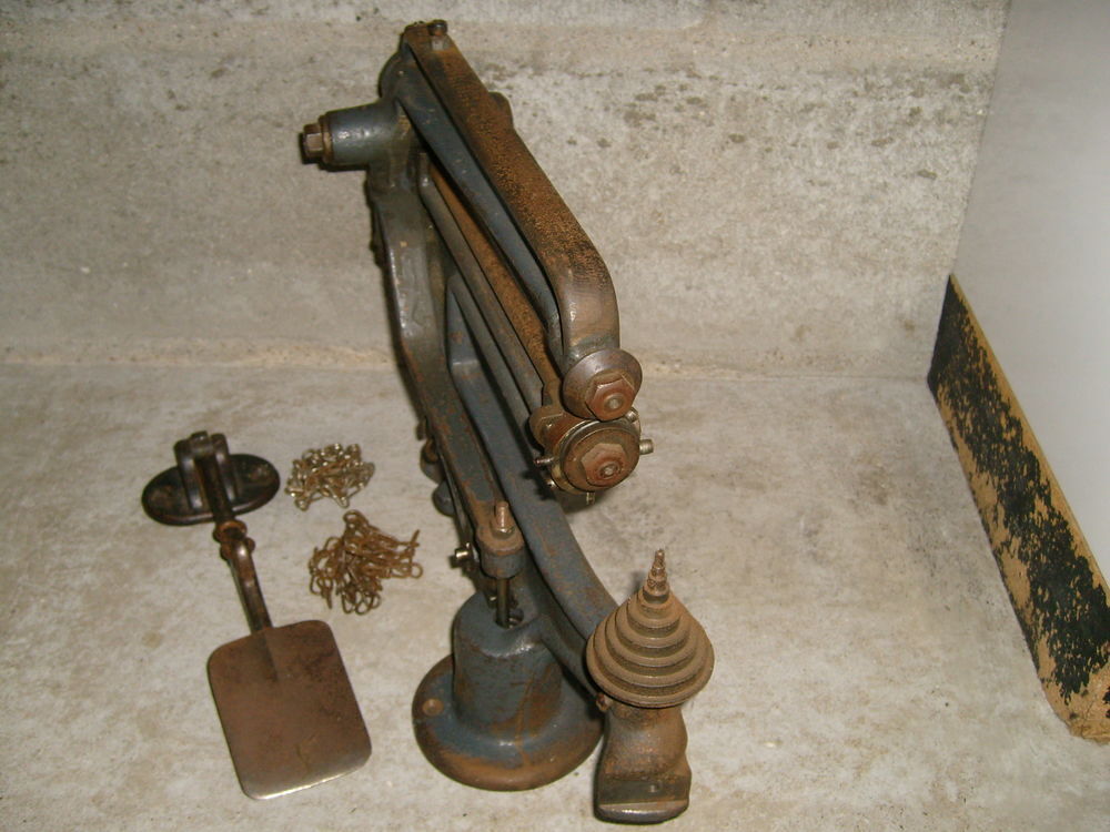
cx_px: 555
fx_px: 1122
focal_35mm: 35
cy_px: 416
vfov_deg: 40.7
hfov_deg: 52.6
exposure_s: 1/45
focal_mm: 5.8
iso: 100
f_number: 2.8
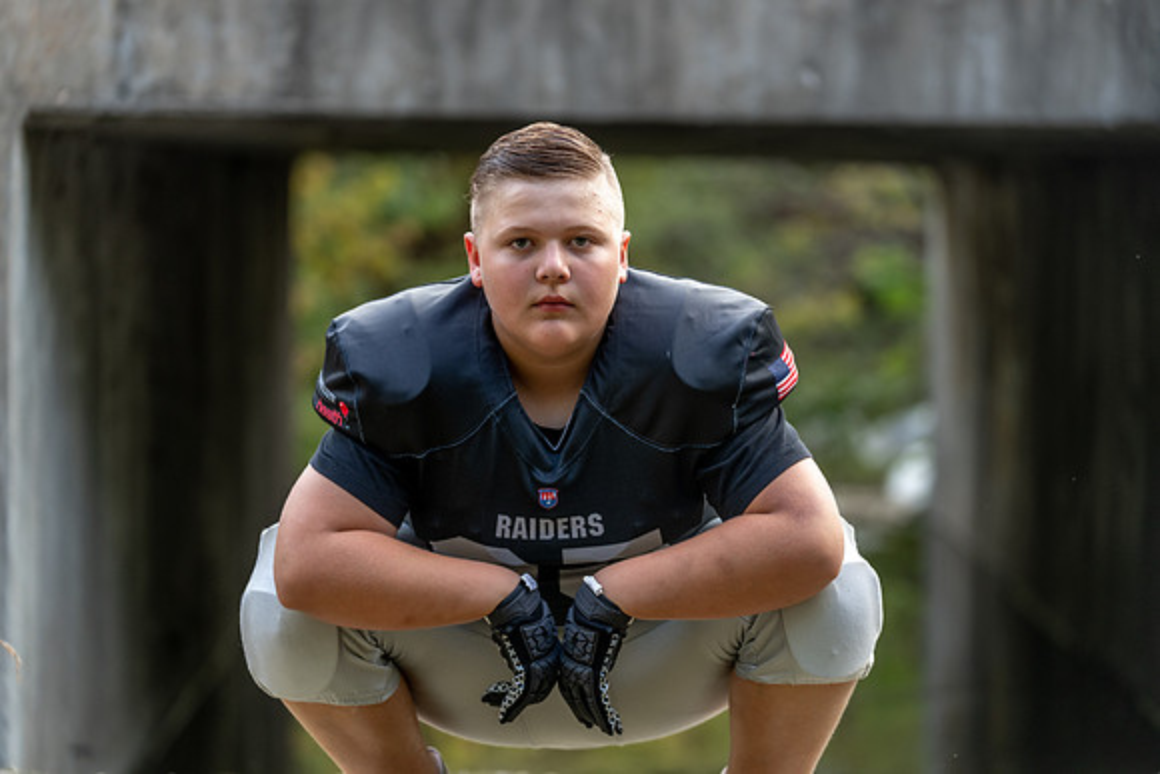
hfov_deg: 17.3
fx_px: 3803
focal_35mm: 118
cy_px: 387
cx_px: 580
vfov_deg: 11.6
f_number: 2.8
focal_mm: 118
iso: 500
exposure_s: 1/320
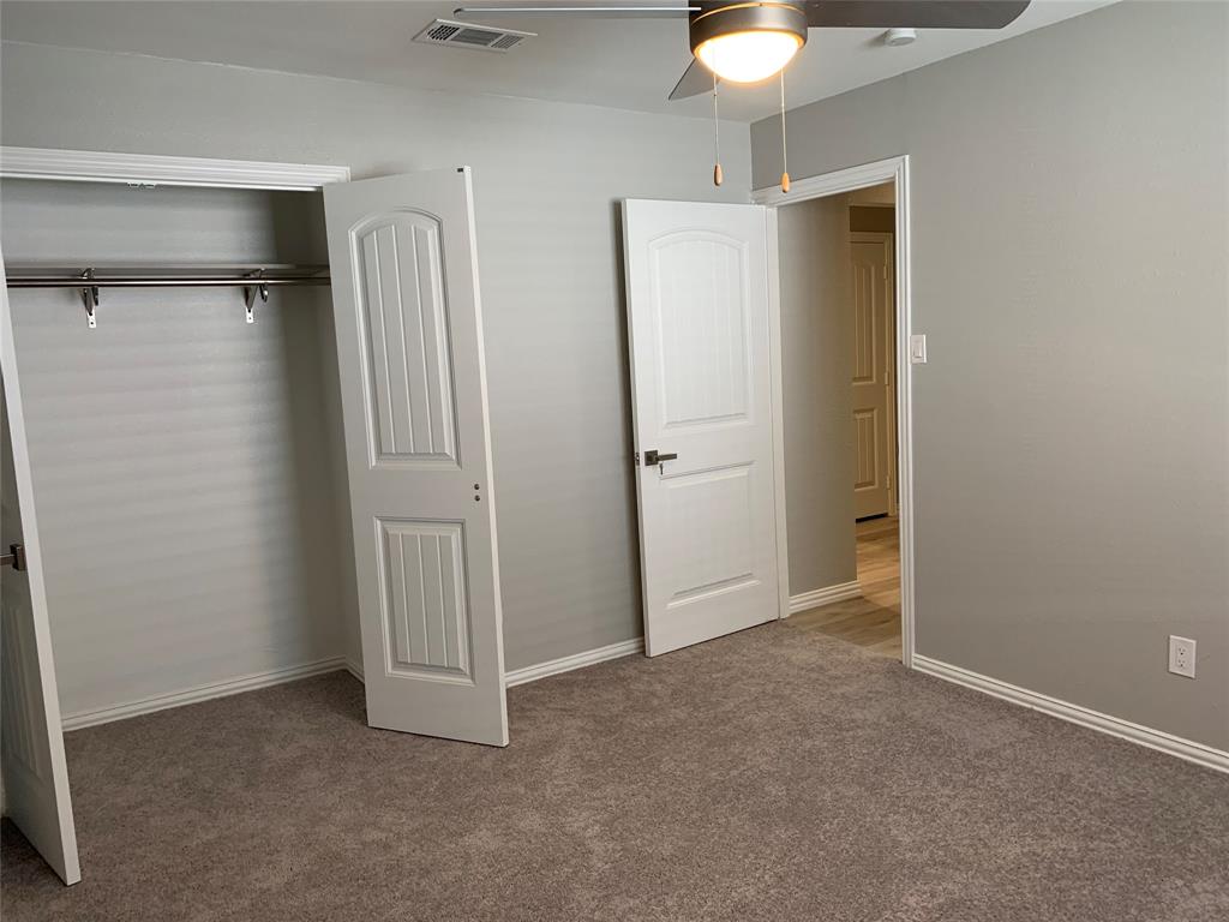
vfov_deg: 53.1
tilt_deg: -3.7
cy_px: 461
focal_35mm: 26
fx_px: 923
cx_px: 614
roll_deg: +2.4
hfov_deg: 67.3
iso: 80
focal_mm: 4.25
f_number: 1.8
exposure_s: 1/60
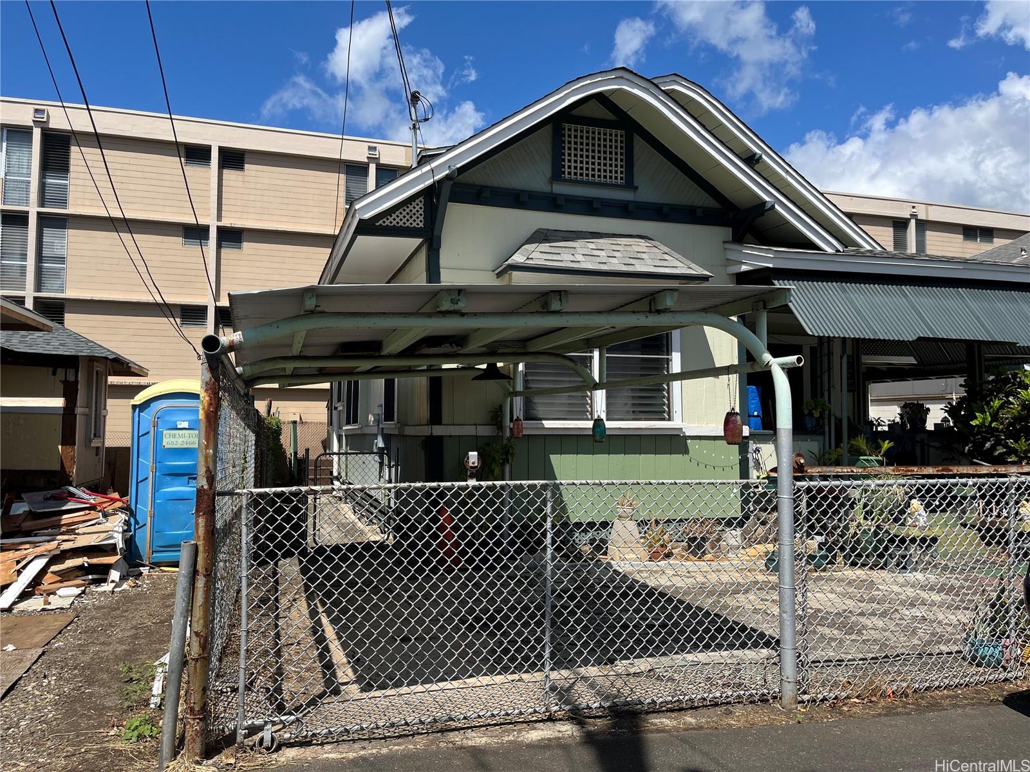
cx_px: 515
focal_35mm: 26
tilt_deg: +2.8
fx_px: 774
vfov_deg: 53.1
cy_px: 386
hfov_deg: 67.3
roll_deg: -0.7
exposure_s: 1/3521
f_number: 1.6
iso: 50
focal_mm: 5.1
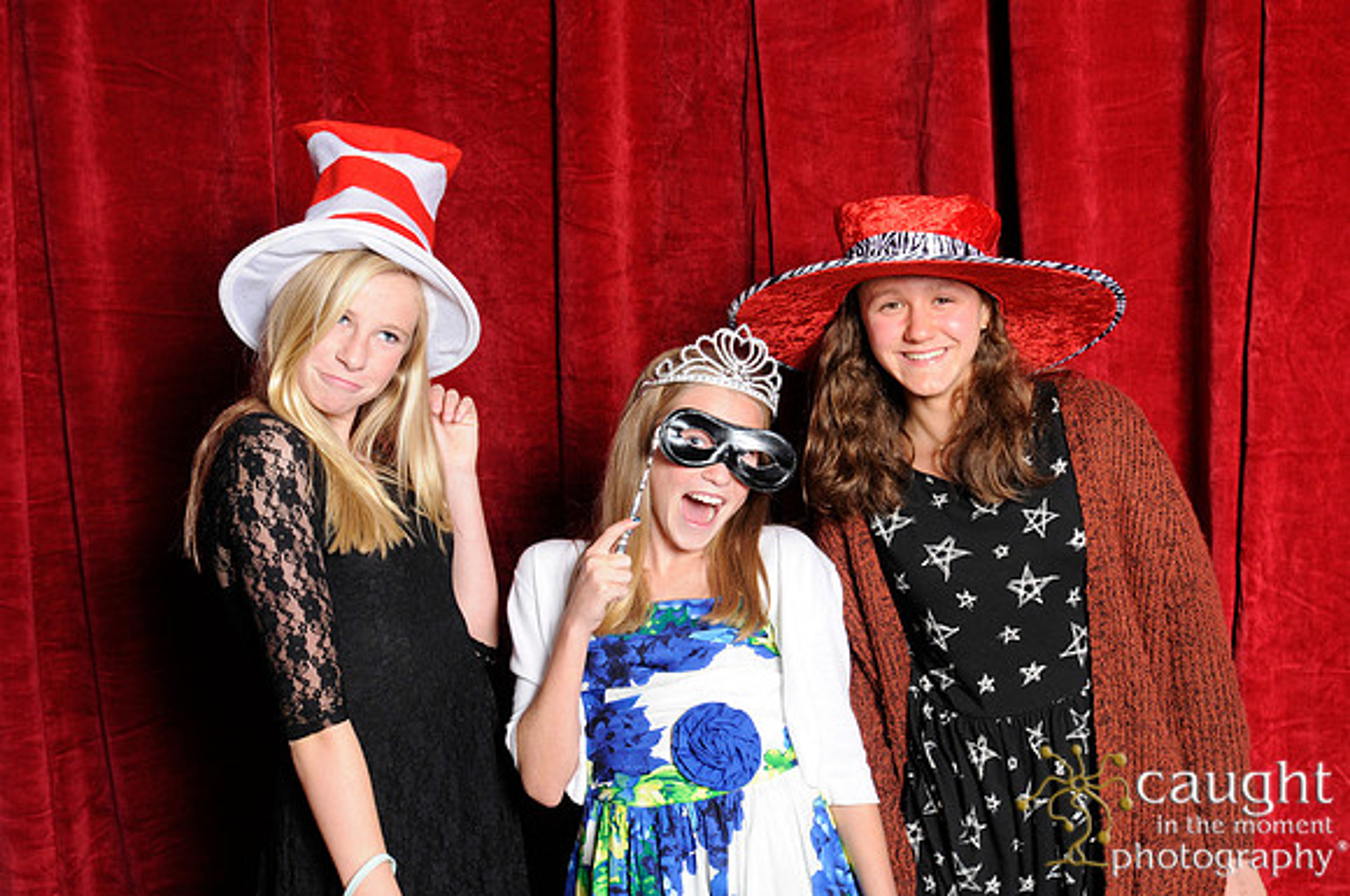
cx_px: 675
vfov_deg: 28.0
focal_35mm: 48
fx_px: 1797
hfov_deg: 41.2
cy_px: 448
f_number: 8
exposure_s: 1/60
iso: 400
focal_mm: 32
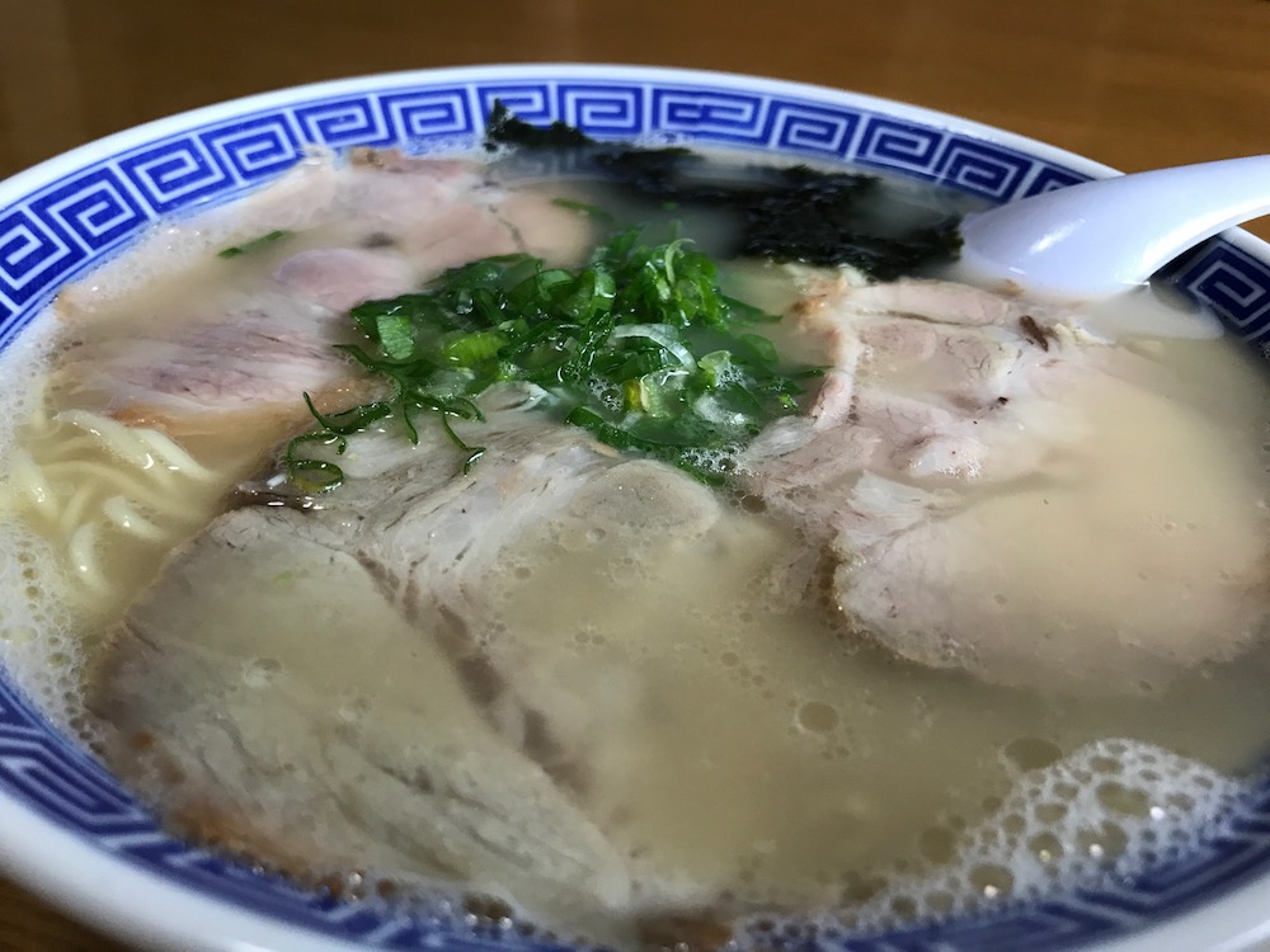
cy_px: 476
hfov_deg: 63.4
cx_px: 635
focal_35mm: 28
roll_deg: -1.1
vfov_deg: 49.7
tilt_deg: -36.1
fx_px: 1027
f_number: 1.8
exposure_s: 1/30
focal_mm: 3.99
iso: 32
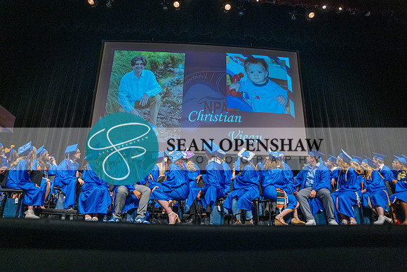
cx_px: 204
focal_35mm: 24
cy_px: 136
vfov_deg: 53.2
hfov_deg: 73.7
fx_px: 271
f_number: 2.8
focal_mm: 24
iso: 2500
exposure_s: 1/160
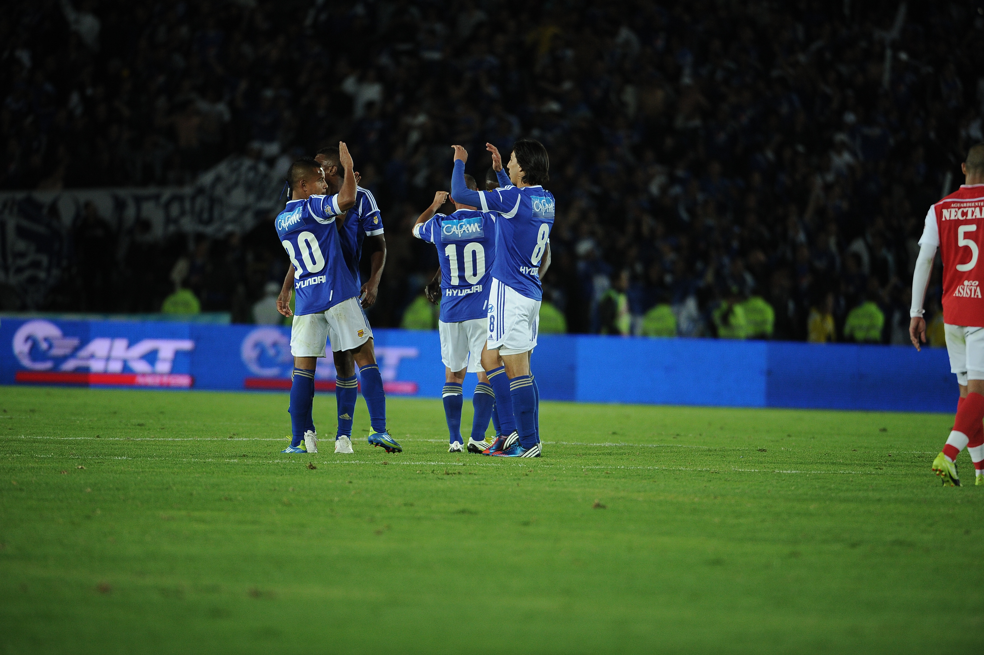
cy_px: 328
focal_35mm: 400
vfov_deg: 3.4
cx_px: 492
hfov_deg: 5.2
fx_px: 10926
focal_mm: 400
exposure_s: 1/500
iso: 2000
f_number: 4
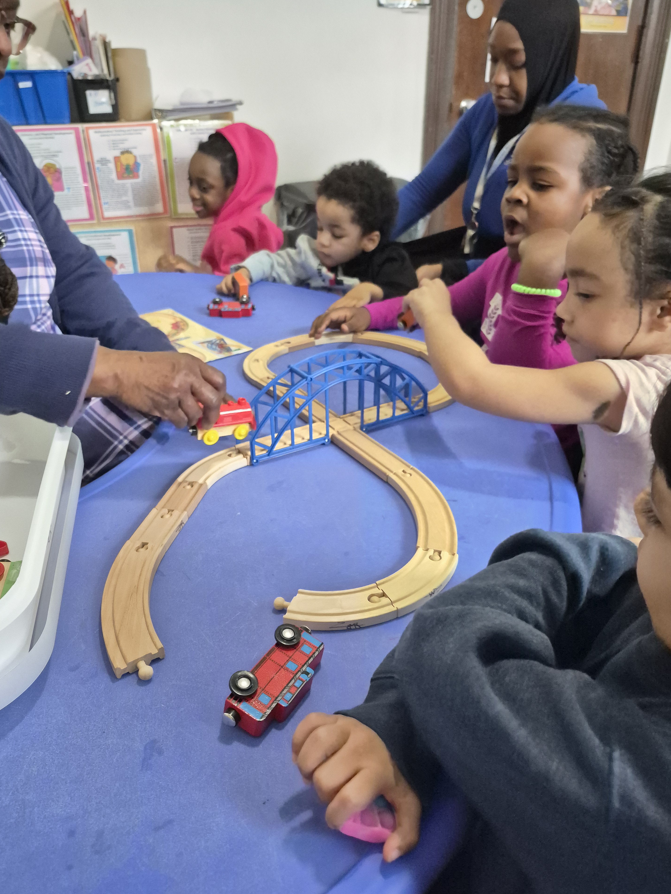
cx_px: 333
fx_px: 620
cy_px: 435
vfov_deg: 71.6
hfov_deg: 56.8
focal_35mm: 24
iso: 1600
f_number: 1.8
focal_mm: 5.4
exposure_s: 1/120
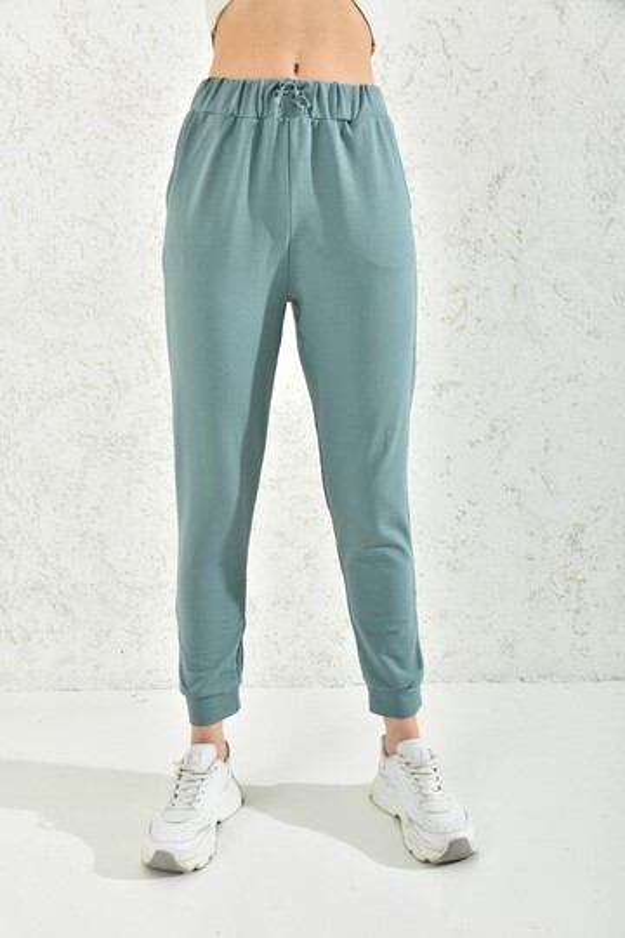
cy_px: 469
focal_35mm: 34
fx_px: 885
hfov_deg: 38.9
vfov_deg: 55.8
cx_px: 312
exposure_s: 1/160
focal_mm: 34
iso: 100
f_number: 7.1
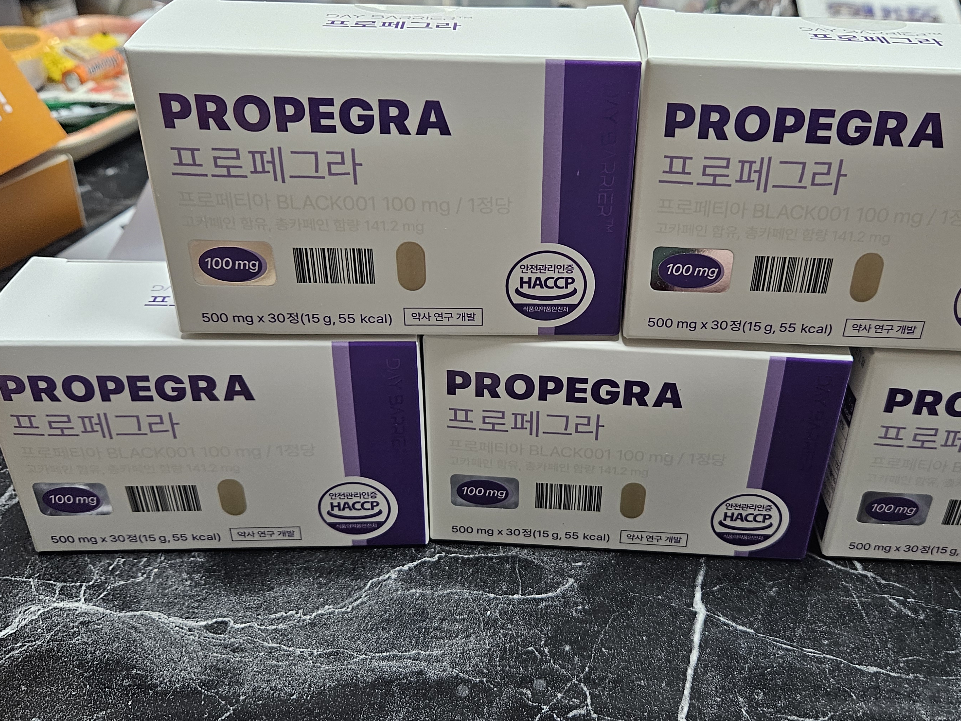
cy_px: 333
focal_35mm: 34
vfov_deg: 41.8
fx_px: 944
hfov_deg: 53.6
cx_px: 575
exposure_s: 1/120
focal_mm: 5.4
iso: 320
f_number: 1.8
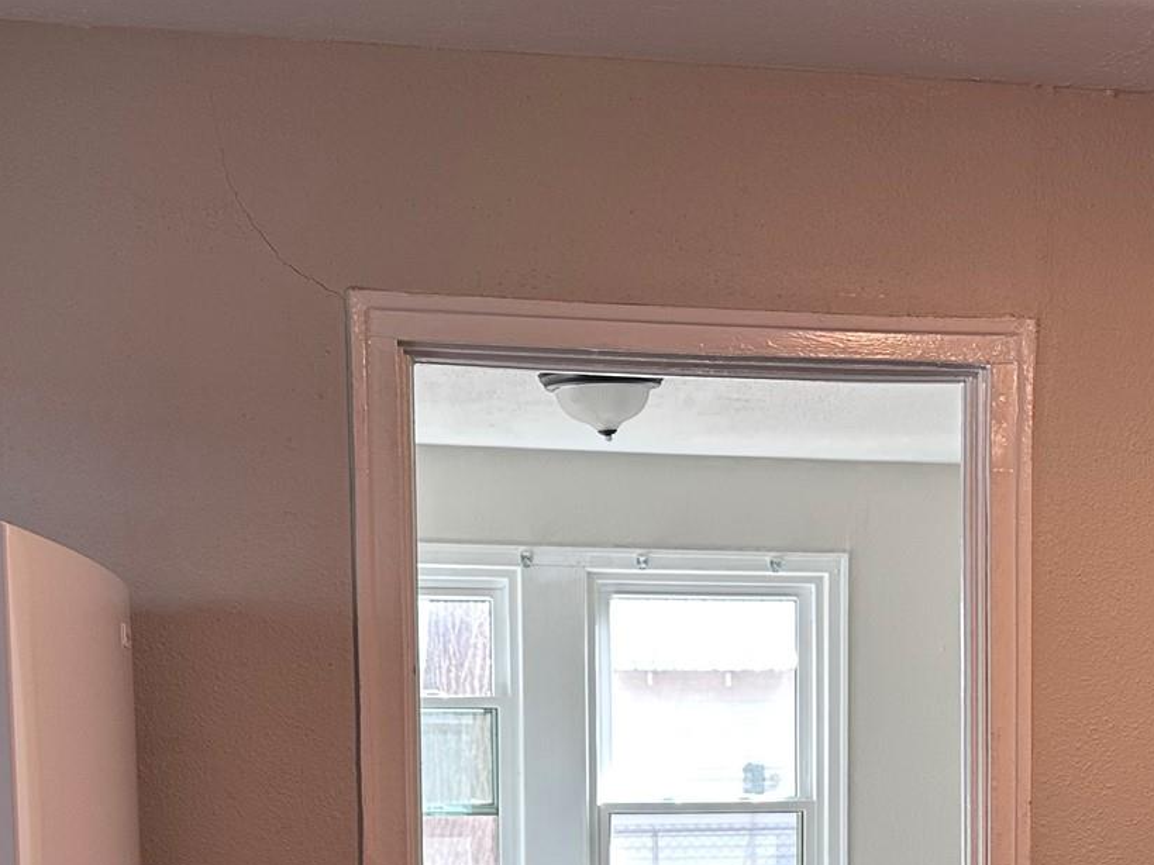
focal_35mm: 60
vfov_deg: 23.5
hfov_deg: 31.5
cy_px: 851
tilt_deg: -2.8
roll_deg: +0.4
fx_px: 2000
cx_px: 900
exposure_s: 1/60
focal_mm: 6.86
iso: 125
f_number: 1.78
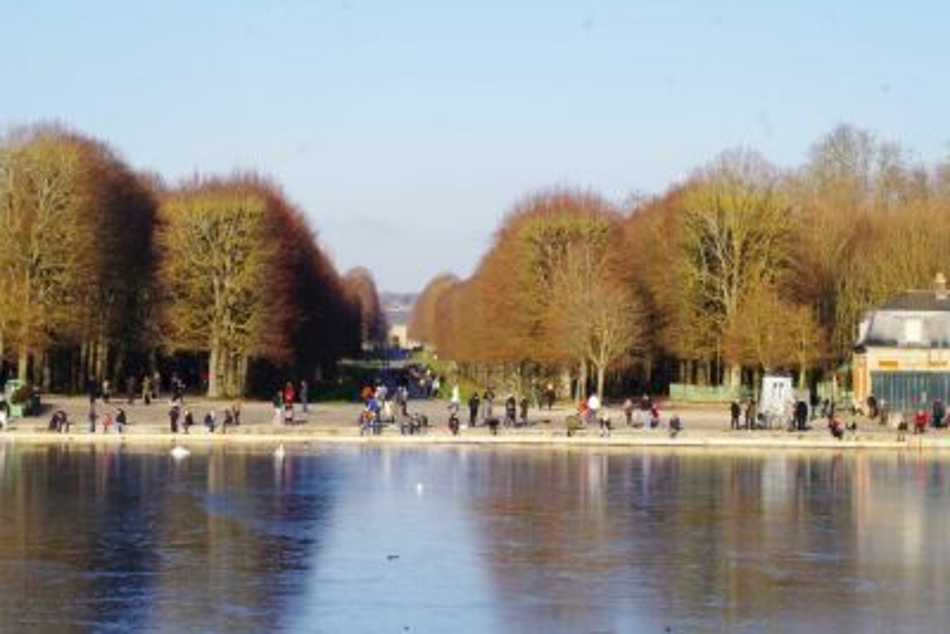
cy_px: 317
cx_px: 475
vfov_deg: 11.4
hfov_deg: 17.1
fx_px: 3168
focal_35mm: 120
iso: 200
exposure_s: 1/160
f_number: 11
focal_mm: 80
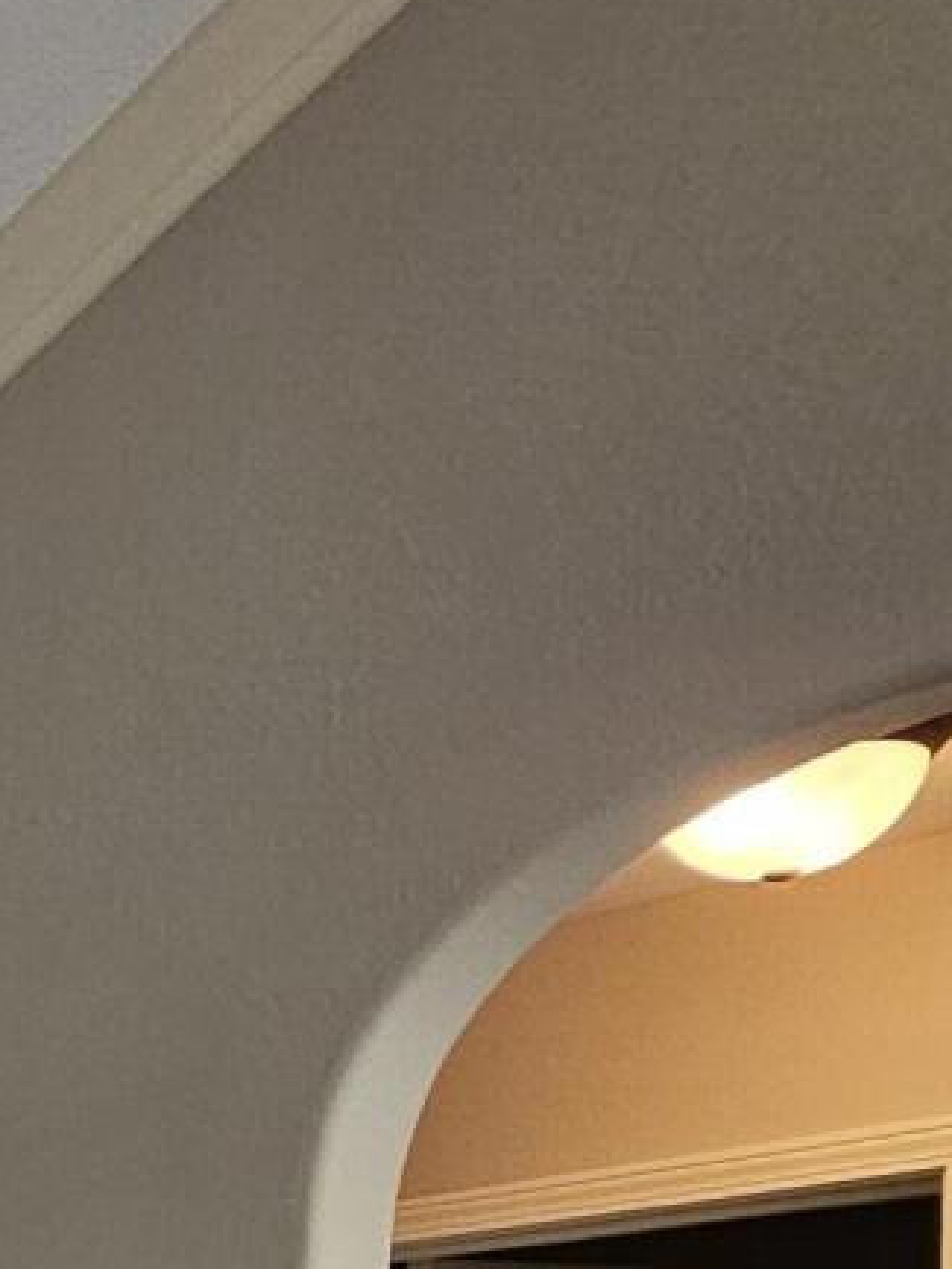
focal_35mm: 60
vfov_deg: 26.9
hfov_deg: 16.2
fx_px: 2199
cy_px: 1668
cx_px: -1134
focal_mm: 2.2
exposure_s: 1/60
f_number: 2.2
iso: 200
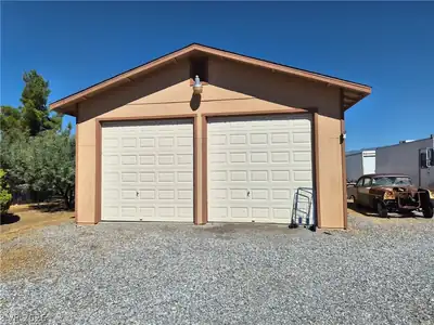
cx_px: 217
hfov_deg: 73.9
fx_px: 288
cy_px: 162
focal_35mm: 23
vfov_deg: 58.9
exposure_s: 1/7696
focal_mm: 5.4
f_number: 1.8
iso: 50
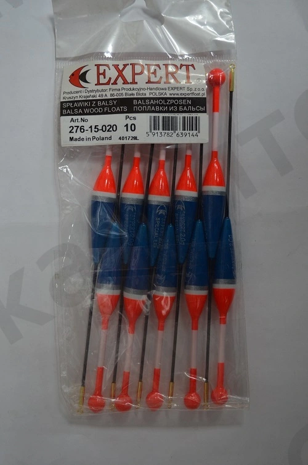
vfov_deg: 38.9
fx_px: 657
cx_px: 154
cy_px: 232
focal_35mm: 51
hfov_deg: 26.4
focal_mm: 34
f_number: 5
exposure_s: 1/60
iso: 640
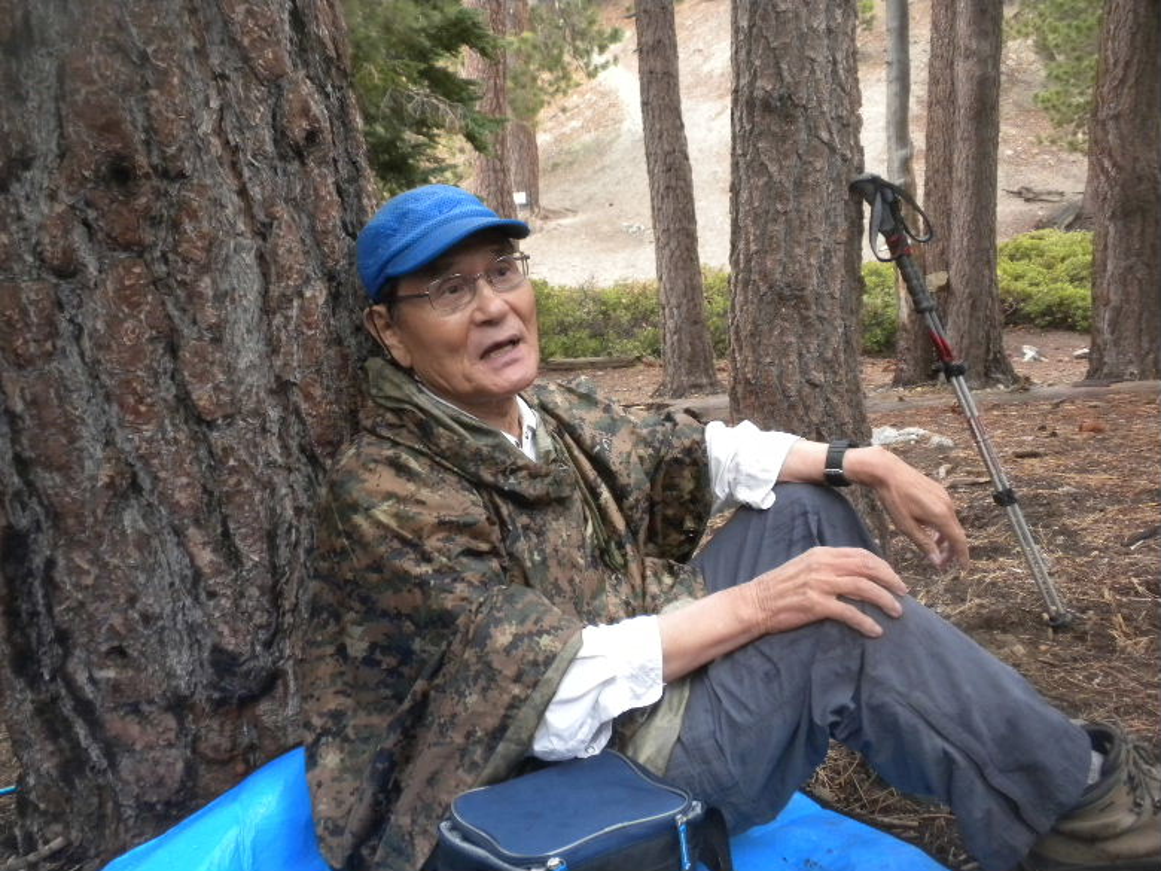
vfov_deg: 38.7
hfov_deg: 50.1
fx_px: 1241
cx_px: 580
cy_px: 436
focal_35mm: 37
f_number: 3.5
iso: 400
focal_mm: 6.6
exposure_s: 1/257
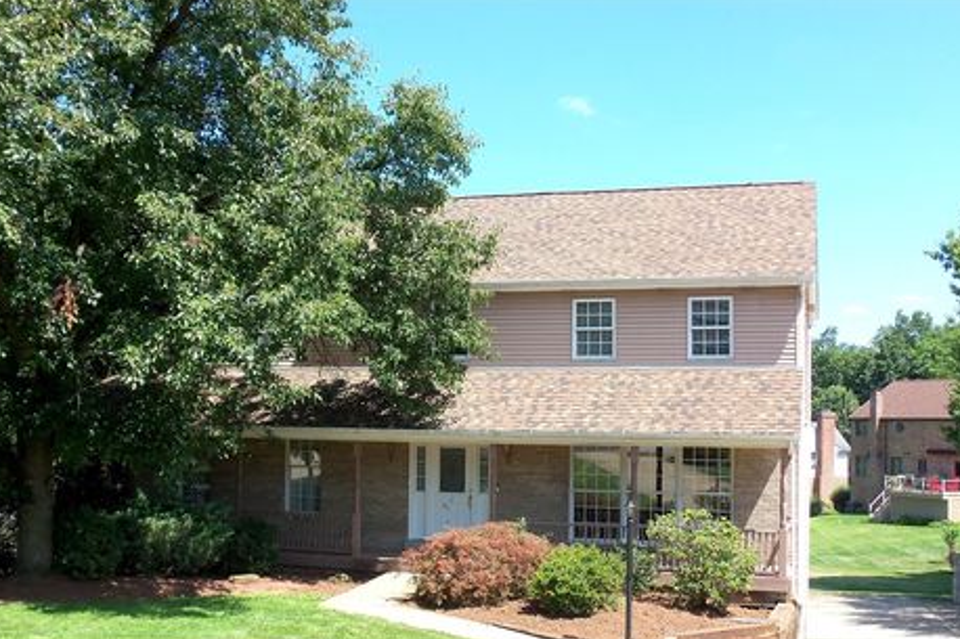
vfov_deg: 31.8
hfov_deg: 46.4
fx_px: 1120
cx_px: 457
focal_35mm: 42
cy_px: 387
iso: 64
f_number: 3.6
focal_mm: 6.7
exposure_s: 1/320
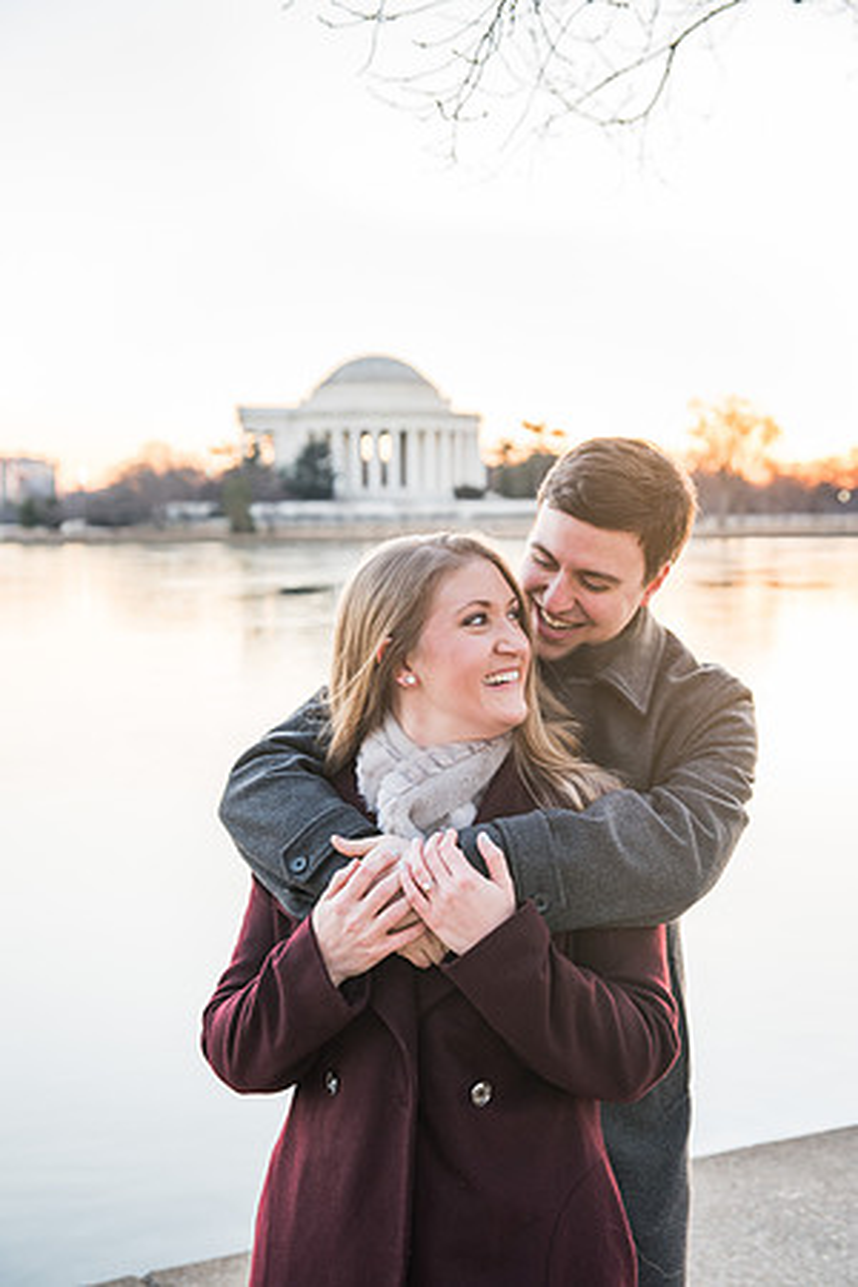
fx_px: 1859
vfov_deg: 38.2
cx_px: 429
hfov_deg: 26.0
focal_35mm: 52
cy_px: 644
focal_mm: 52
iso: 250
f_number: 2.8
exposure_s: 1/80
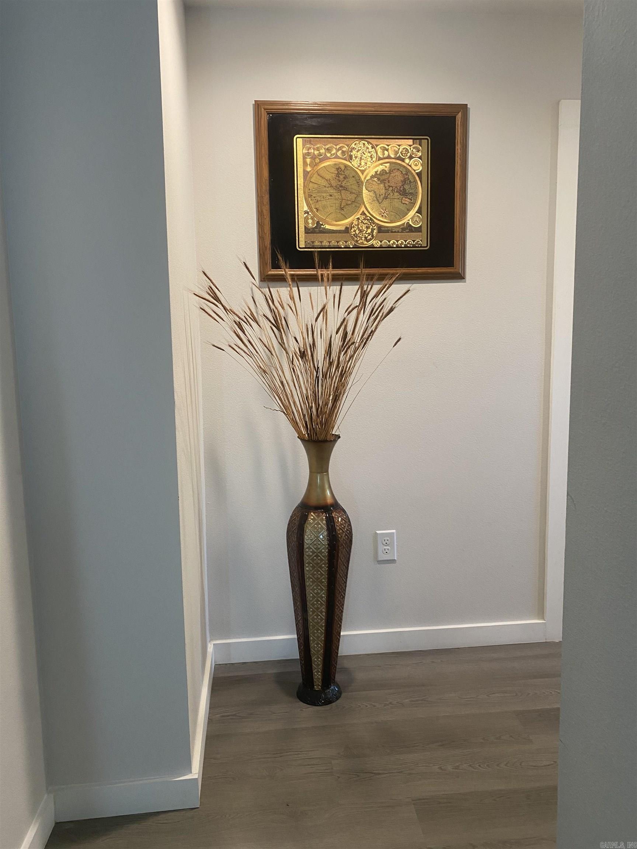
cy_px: 424
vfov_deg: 67.3
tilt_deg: -7.7
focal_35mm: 26
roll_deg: +1.3
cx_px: 318
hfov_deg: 53.1
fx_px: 638
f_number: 1.8
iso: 160
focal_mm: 4.25
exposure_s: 1/60
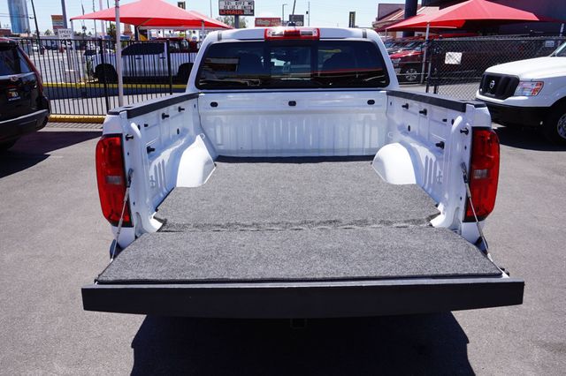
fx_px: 448
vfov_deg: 45.6
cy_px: 188
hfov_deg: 64.6
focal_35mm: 28
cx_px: 283
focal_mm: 19
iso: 100
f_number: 13
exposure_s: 1/80
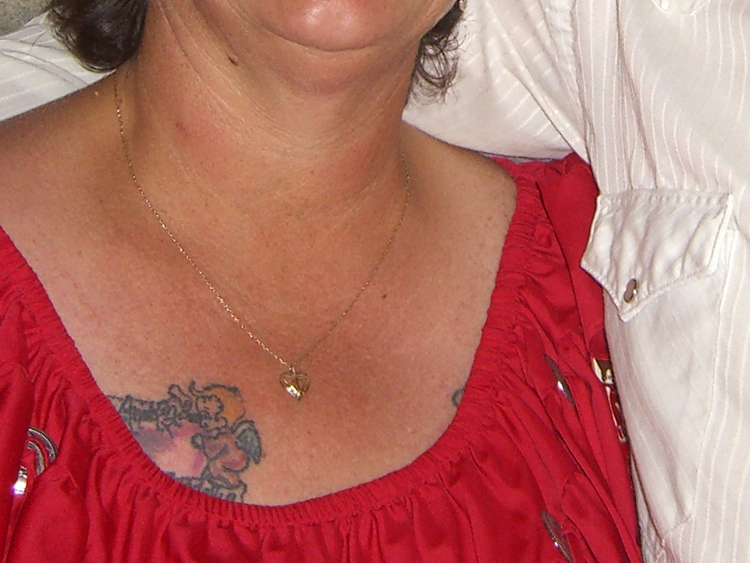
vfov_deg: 12.0
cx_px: 555
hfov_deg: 16.2
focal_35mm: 121
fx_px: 2622
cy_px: -73
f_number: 2.8
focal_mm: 7.9
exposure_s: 1/60
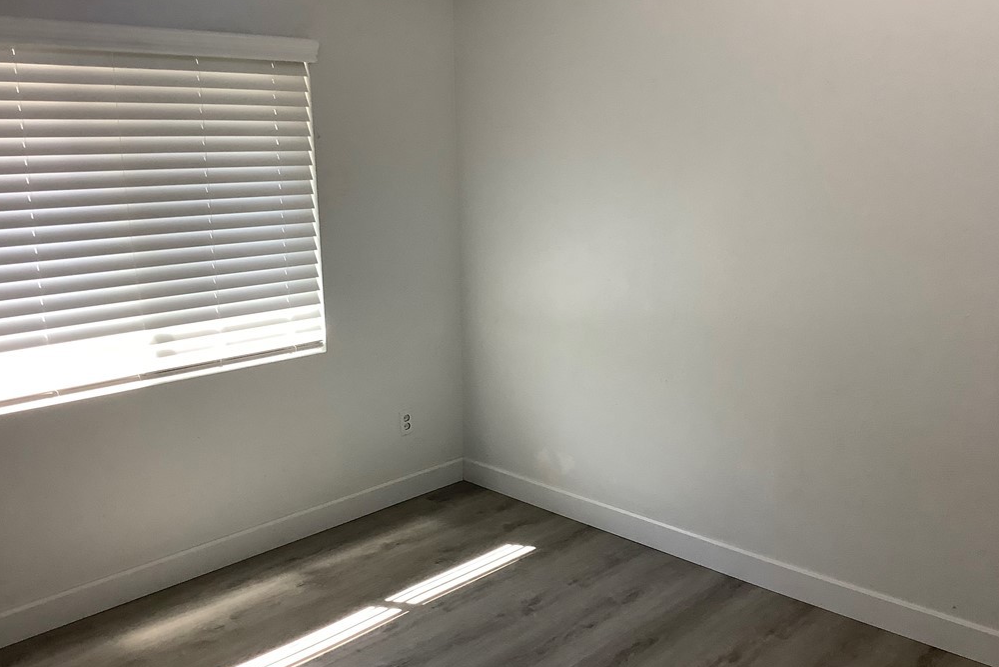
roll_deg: +1.6
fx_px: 916
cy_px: 341
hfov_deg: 57.2
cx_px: 502
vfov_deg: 40.0
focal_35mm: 33
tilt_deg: -12.0
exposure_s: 1/120
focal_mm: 3.3
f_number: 2.4
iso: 100
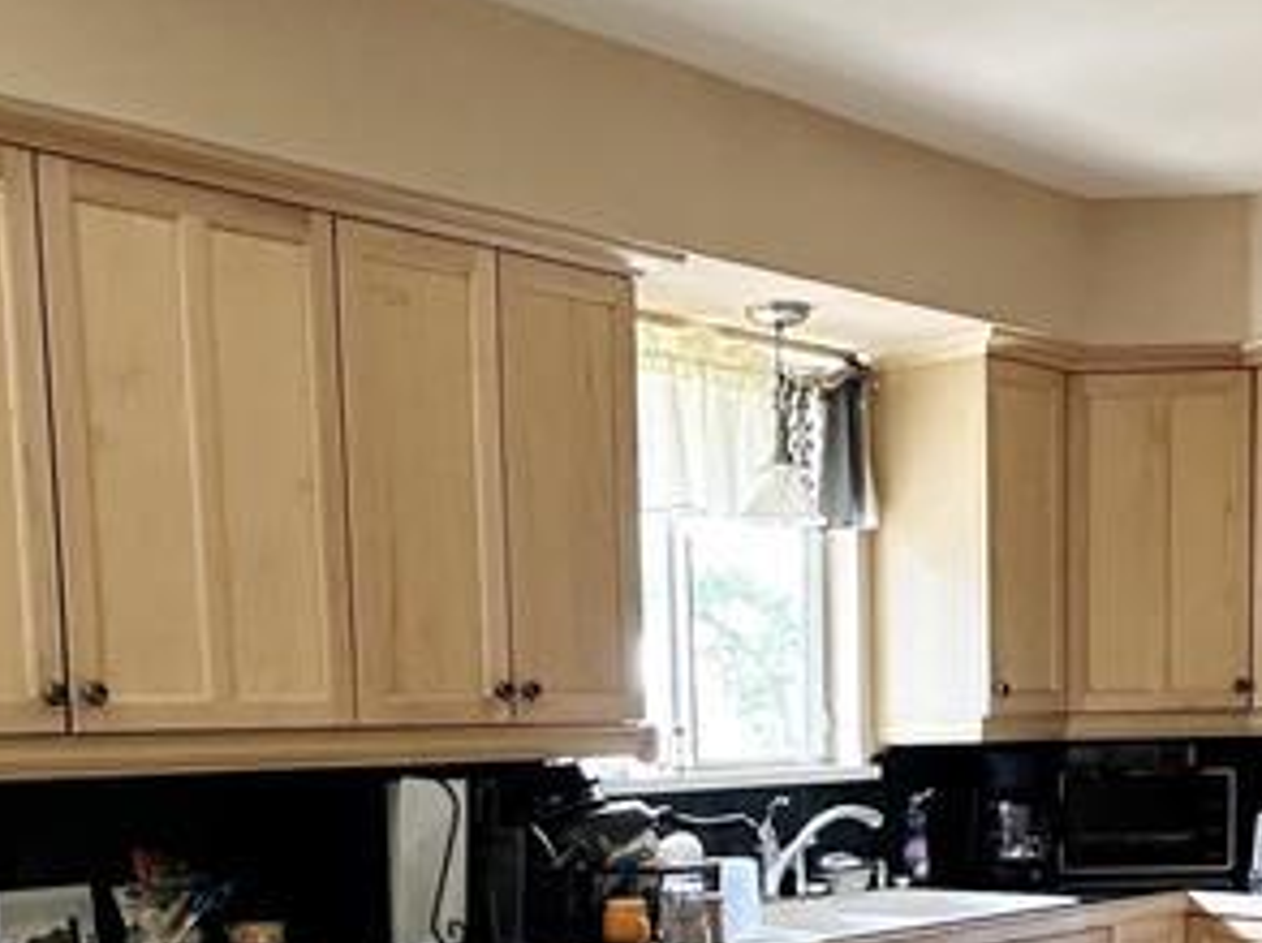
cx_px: 672
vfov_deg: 28.0
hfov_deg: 38.9
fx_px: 1784
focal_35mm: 49
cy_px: 926
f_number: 2.2
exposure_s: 1/70
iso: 320
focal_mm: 2.22
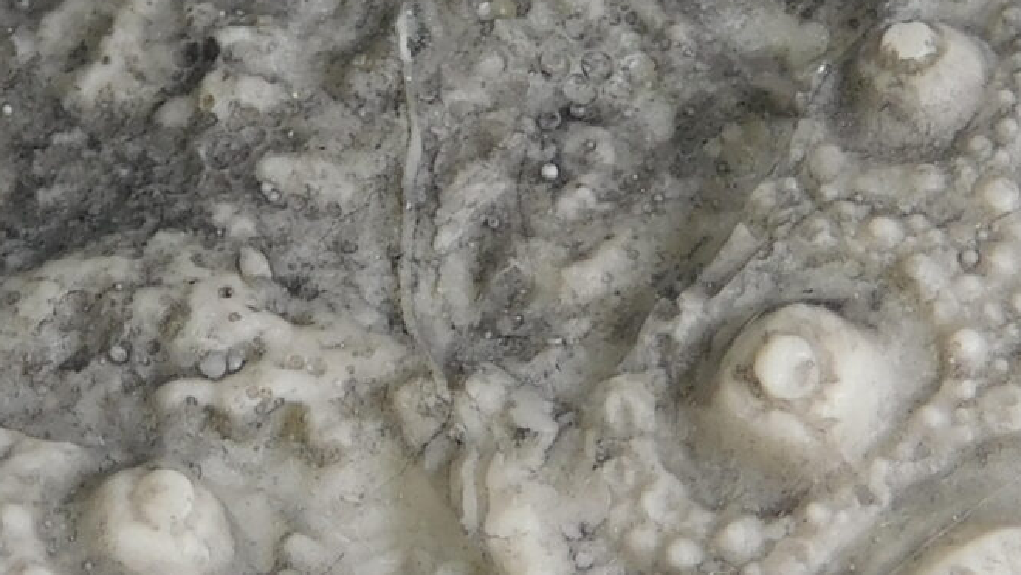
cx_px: 245
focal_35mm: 419
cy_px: 535
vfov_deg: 2.9
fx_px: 11346
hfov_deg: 5.1
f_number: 4.6
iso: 125
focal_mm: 17.6
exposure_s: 1/200
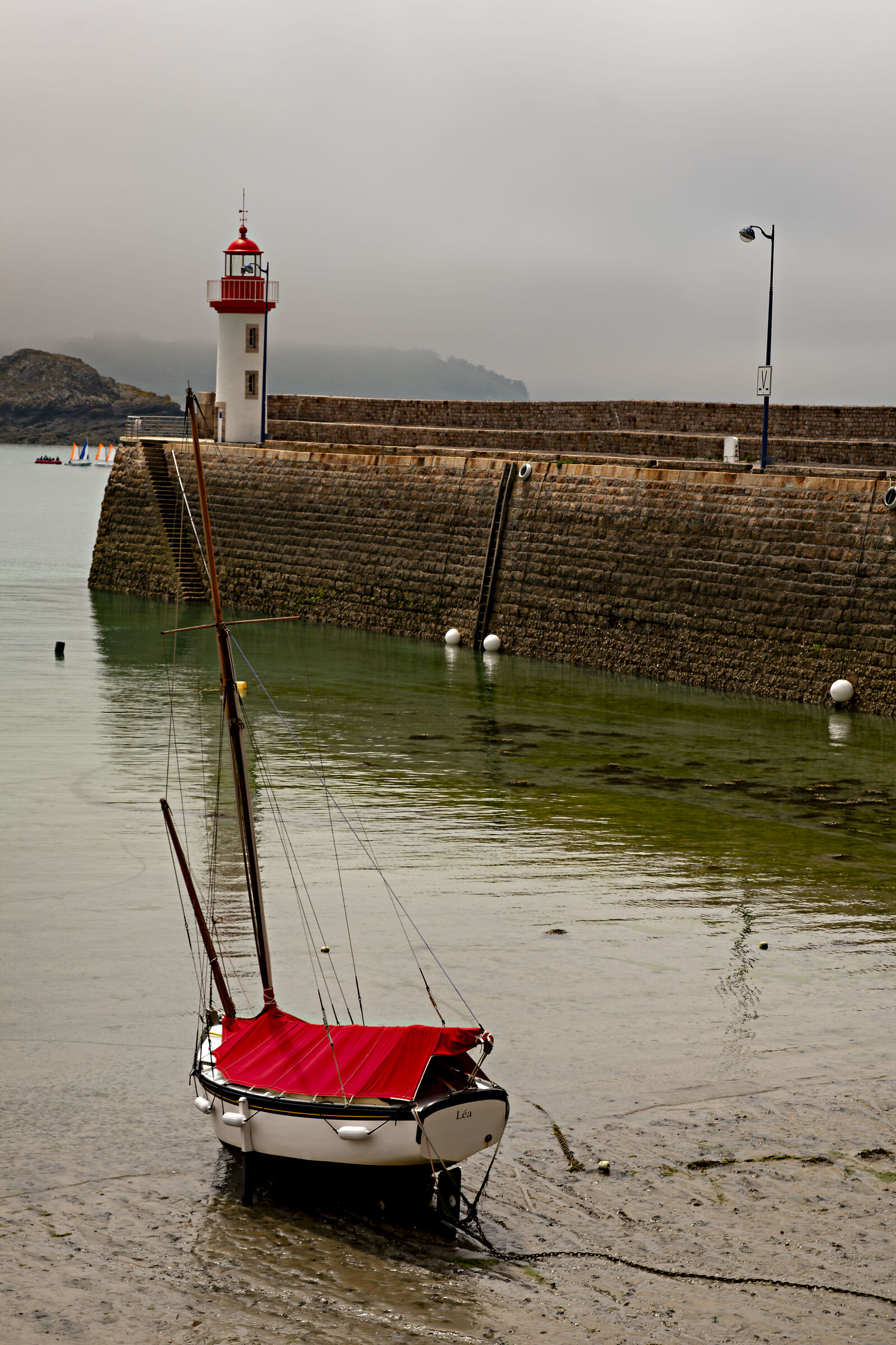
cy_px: 672
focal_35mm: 76
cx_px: 448
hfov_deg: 17.9
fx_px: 2837
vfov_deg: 26.7
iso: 100
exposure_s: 1/250
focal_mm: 50.5
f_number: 9
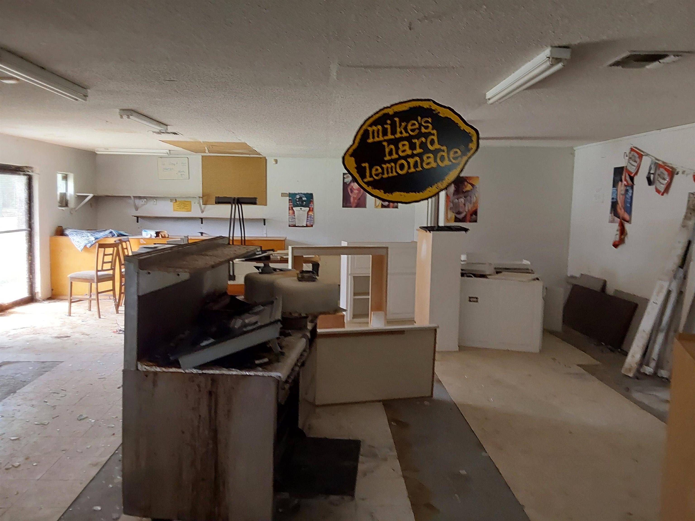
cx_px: 348
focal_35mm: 28
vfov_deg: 49.7
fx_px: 562
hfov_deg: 63.4
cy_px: 260
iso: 250
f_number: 1.9
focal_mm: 2.91
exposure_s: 1/30
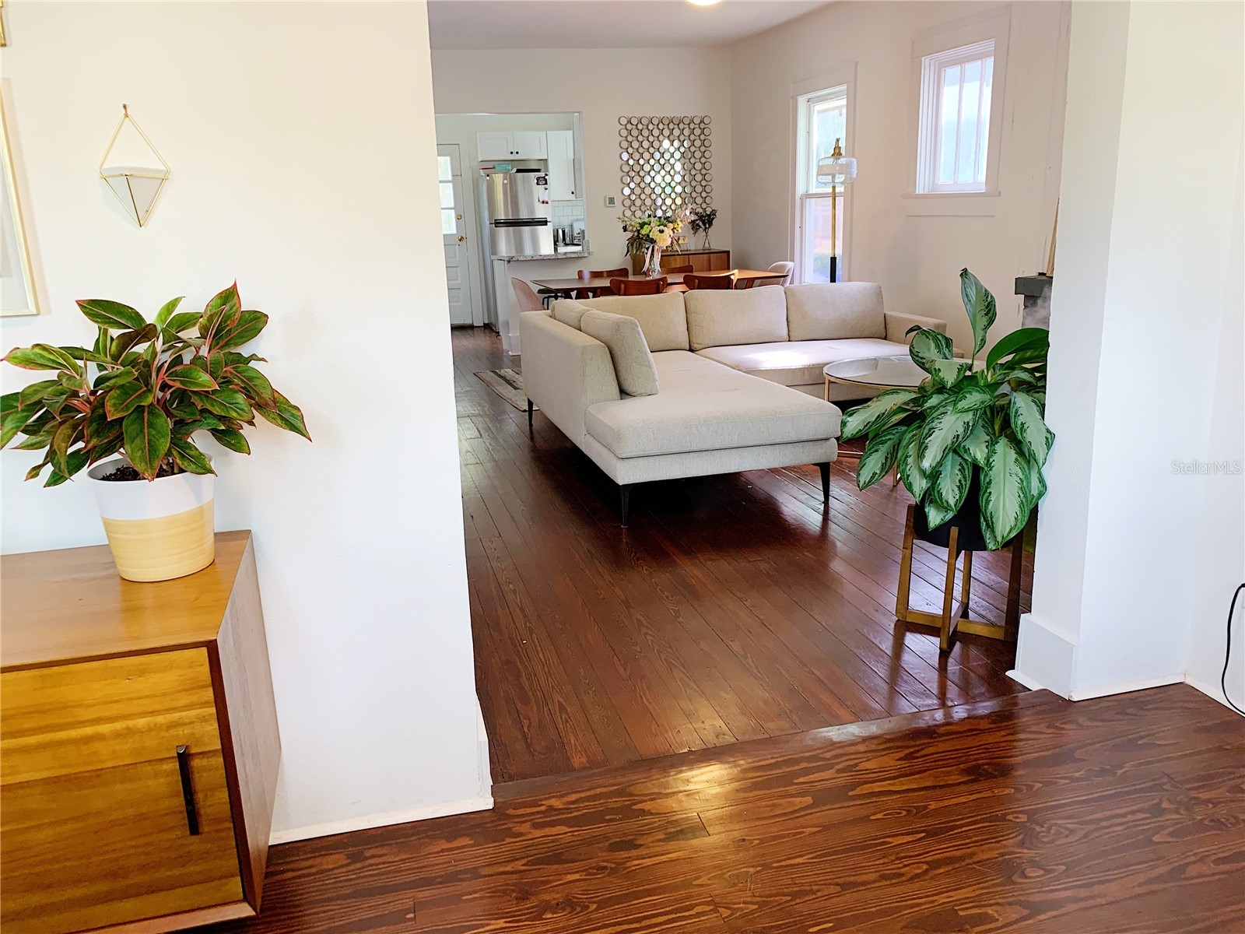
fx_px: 935
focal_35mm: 26
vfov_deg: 53.1
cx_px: 622
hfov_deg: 67.3
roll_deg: +2.6
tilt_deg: -16.5
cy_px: 467
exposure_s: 1/60
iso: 80
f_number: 1.8
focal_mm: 4.25
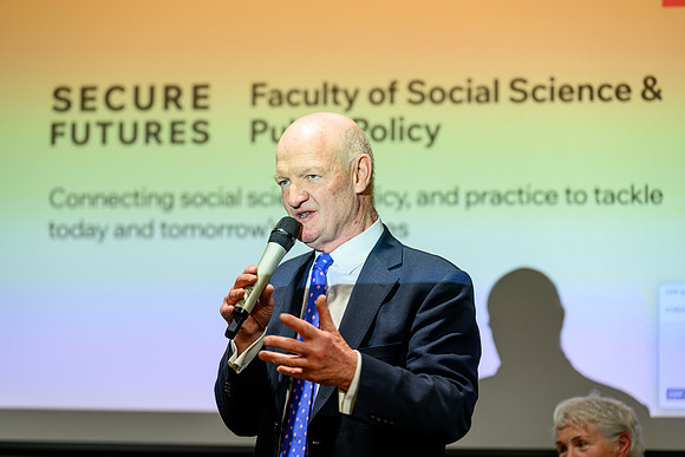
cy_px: 228
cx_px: 342
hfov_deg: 20.7
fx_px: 1873
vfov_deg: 13.9
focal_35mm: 98
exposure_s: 1/100
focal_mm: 98
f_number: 2.8
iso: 80
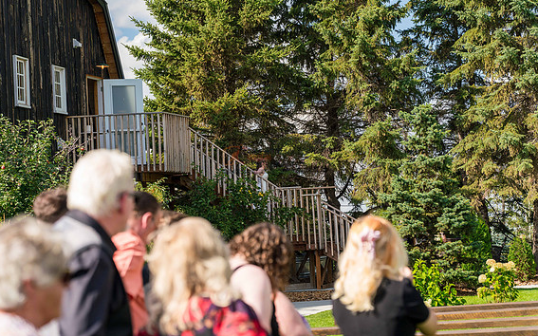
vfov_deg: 13.5
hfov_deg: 21.4
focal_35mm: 97
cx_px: 264
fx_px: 1422
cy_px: 159
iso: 400
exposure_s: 1/1600
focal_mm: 93
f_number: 4
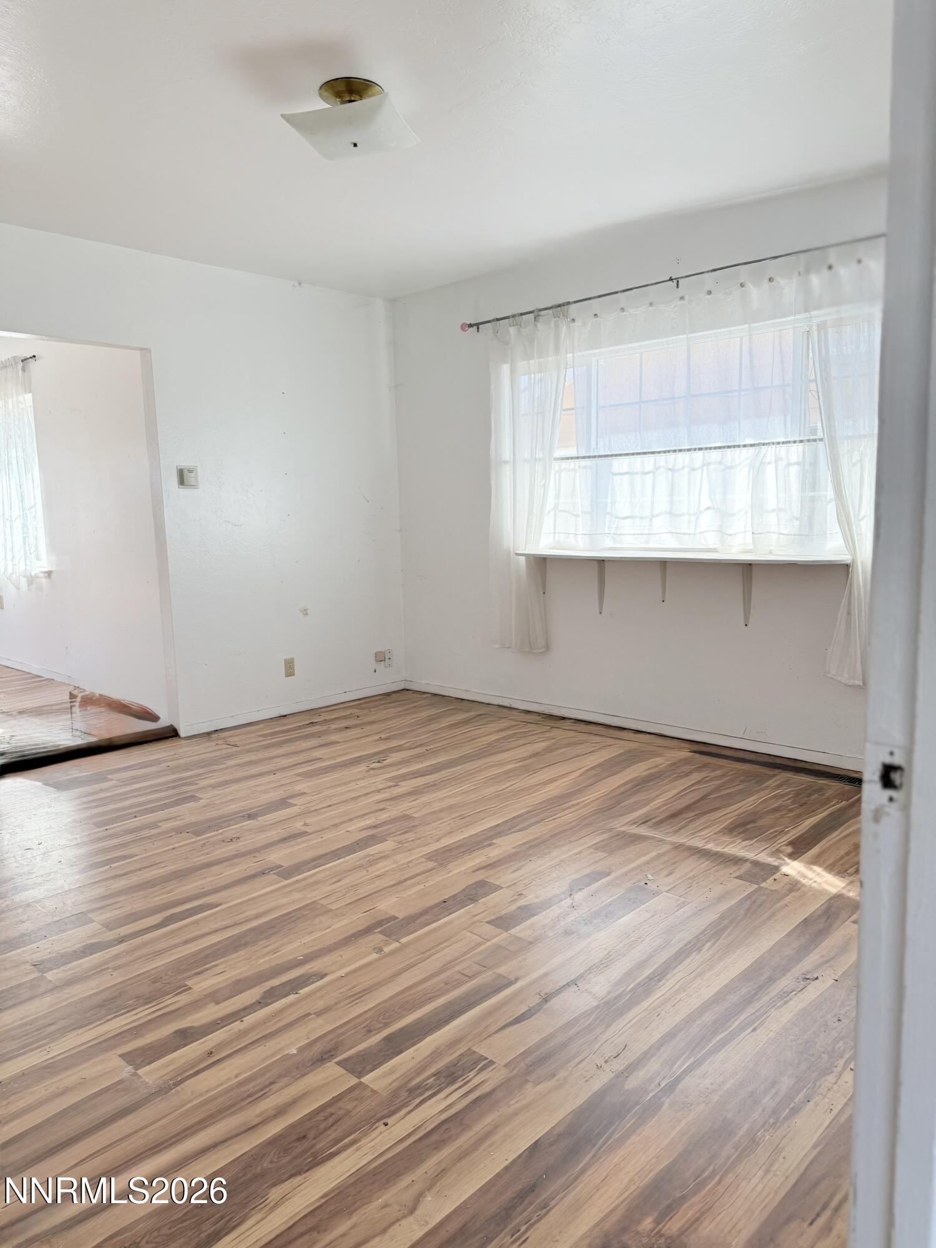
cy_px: 624
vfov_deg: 71.6
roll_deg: +2.0
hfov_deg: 56.8
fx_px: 865
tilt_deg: -6.7
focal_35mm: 24
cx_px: 468
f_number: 1.78
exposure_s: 1/312
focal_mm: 6.76
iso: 100
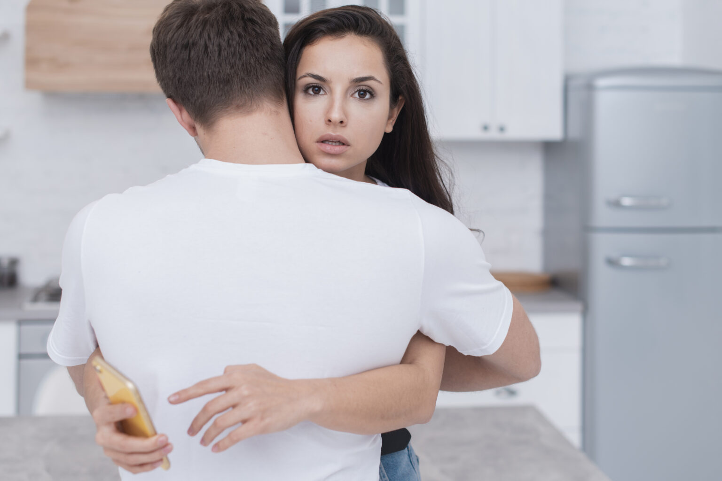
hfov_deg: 37.7
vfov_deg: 25.6
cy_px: 240
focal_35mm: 53
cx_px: 361
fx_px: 1058
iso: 125
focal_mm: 50
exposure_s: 1/125
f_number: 2.8
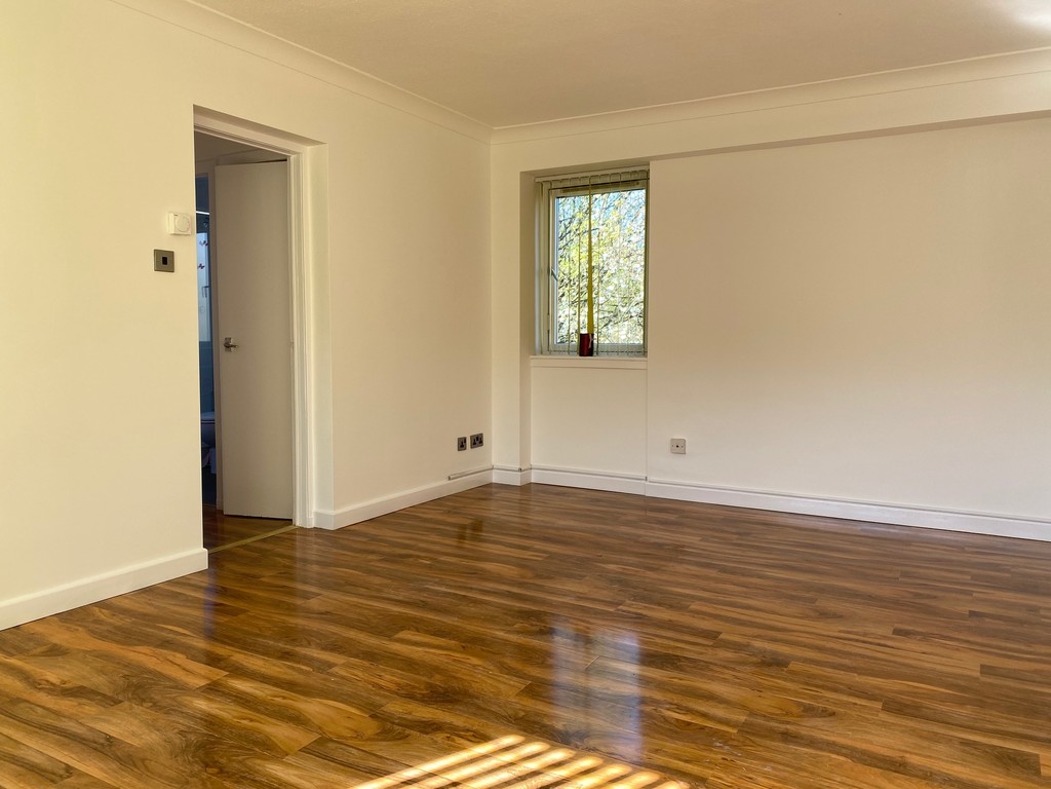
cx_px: 526
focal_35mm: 26
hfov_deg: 67.3
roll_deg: -0.2
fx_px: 789
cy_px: 394
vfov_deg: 53.1
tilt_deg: -3.6
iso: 32
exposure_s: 1/186
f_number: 1.8
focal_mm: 4.25
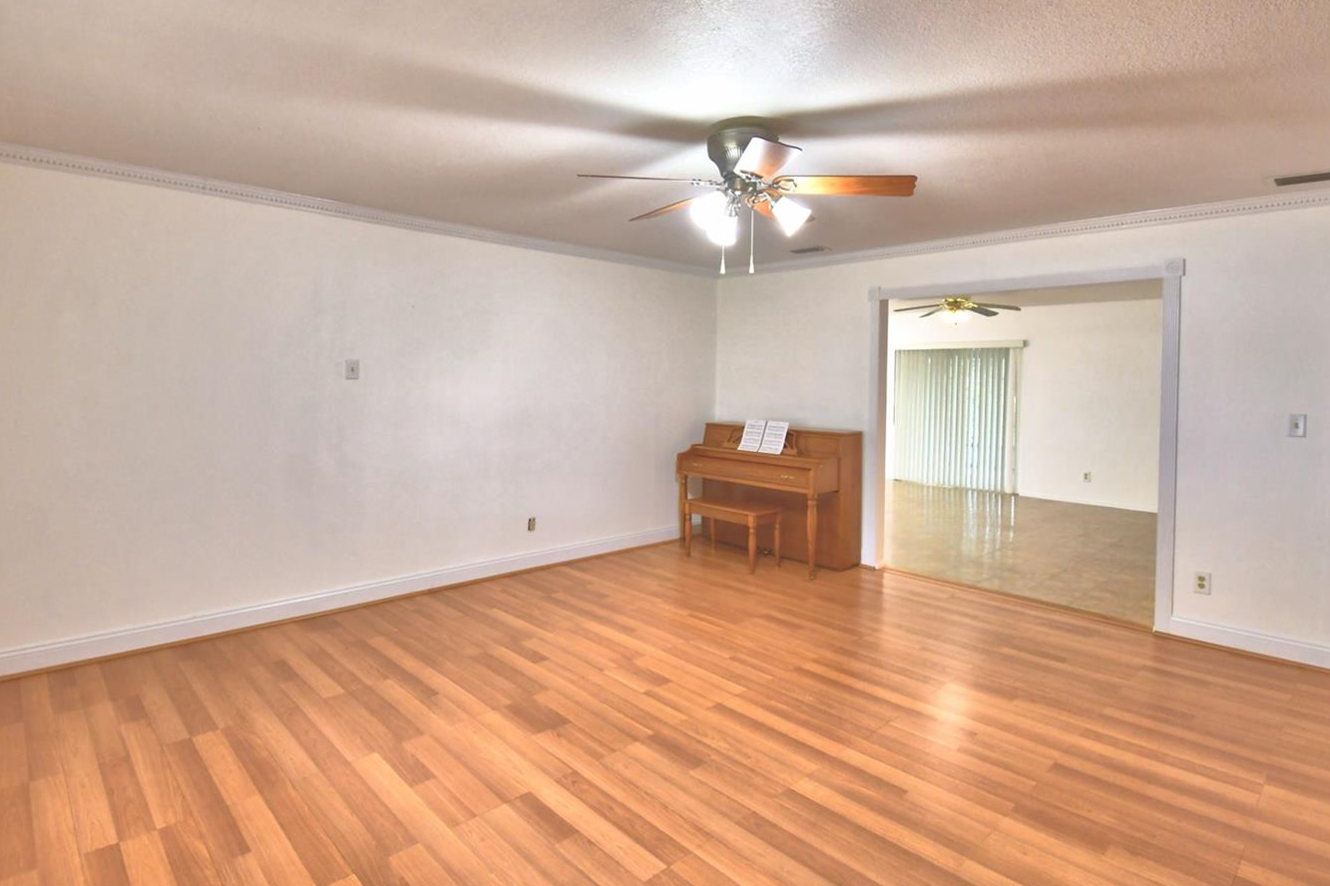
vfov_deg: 67.1
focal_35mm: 18
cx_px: 685
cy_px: 385
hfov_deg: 90.0
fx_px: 665
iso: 450
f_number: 4.5
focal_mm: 10
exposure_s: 1/30
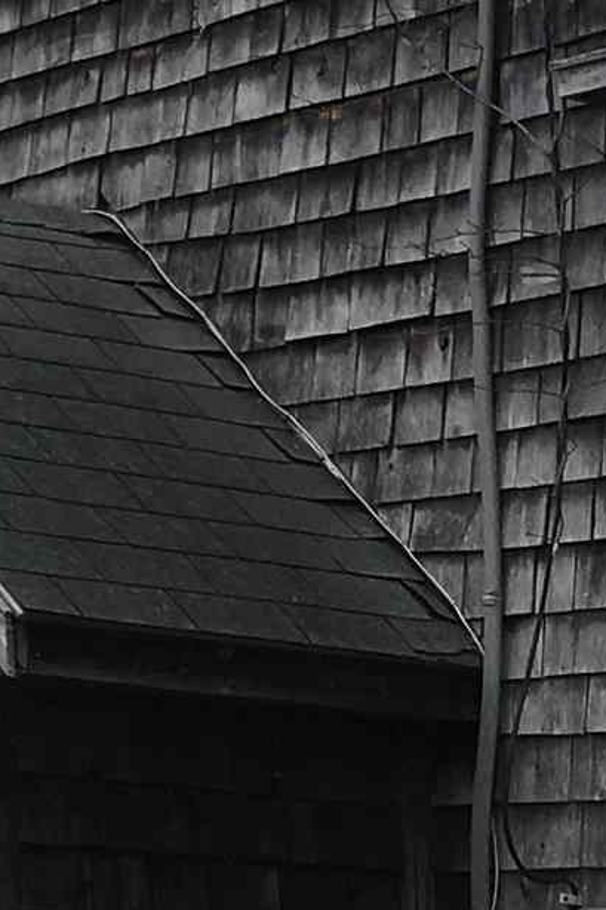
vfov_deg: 13.6
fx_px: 3815
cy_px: 427
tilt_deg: +9.2
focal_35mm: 151
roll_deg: -3.6
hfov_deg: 8.4
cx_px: -796
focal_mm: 4.15
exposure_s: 1/1131
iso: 25
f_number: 2.2
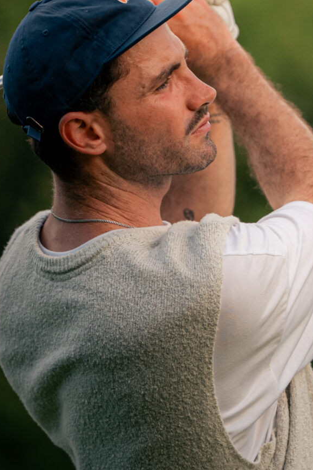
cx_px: 303
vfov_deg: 4.3
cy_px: 323
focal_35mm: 477
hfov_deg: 2.9
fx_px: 6220
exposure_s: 1/1600
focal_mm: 162
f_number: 2.8
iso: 320
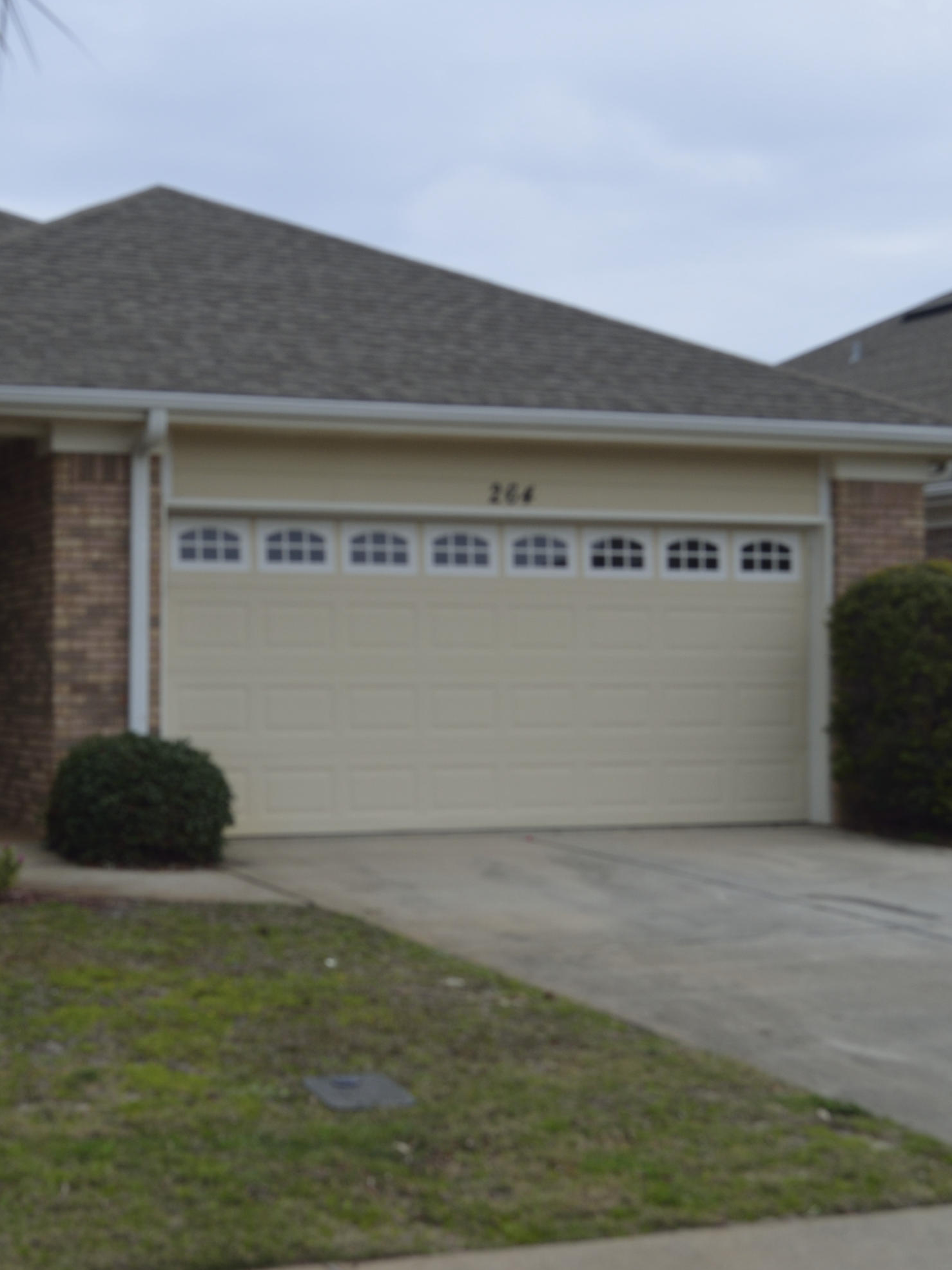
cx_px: 249
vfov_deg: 33.8
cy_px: 633
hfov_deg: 25.4
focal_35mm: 57
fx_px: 2091
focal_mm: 26
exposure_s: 1/250
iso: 200
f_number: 8
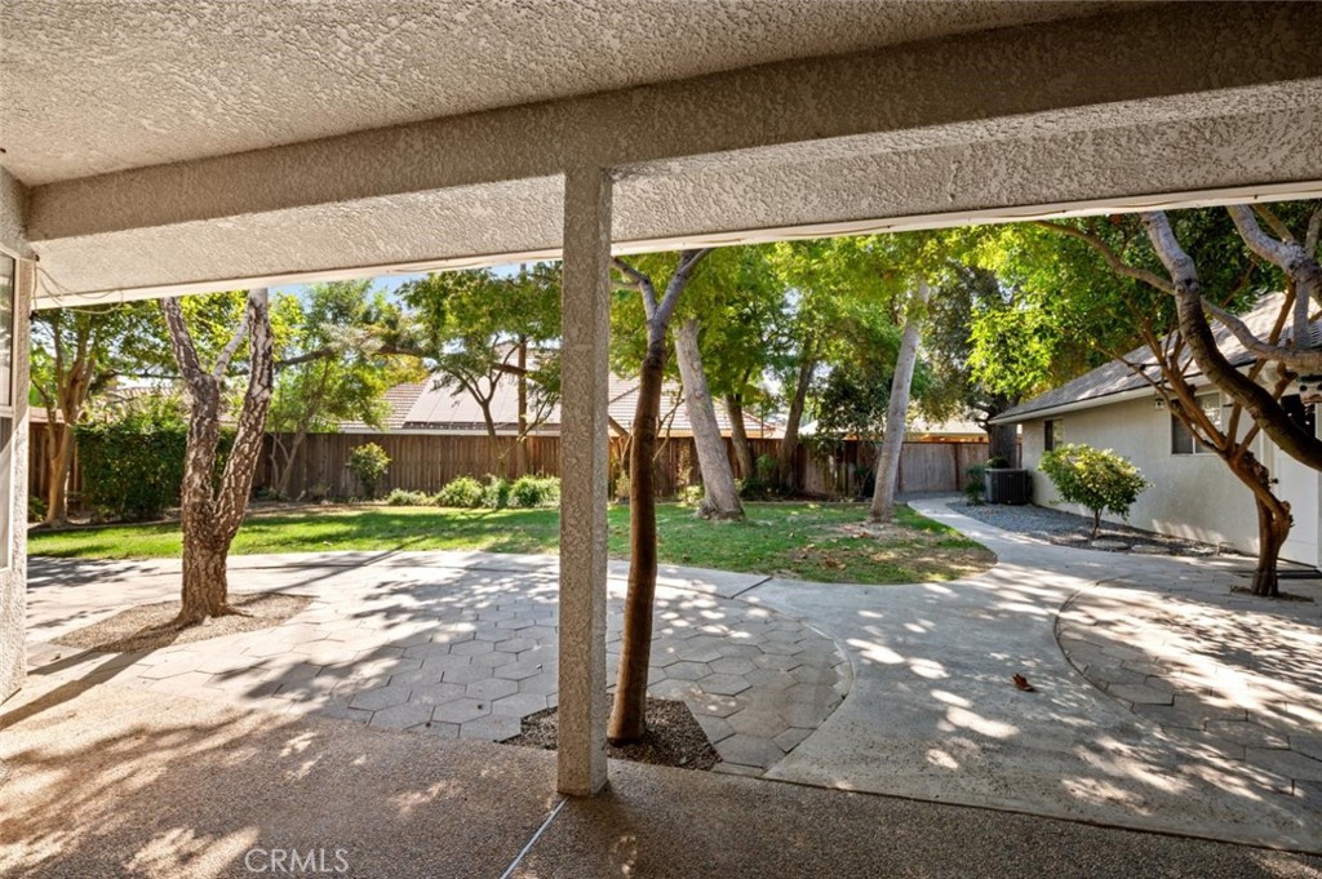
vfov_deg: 73.7
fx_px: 587
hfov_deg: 96.8
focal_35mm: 16
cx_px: 661
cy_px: 440
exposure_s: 1/15
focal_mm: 16
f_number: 9
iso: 250
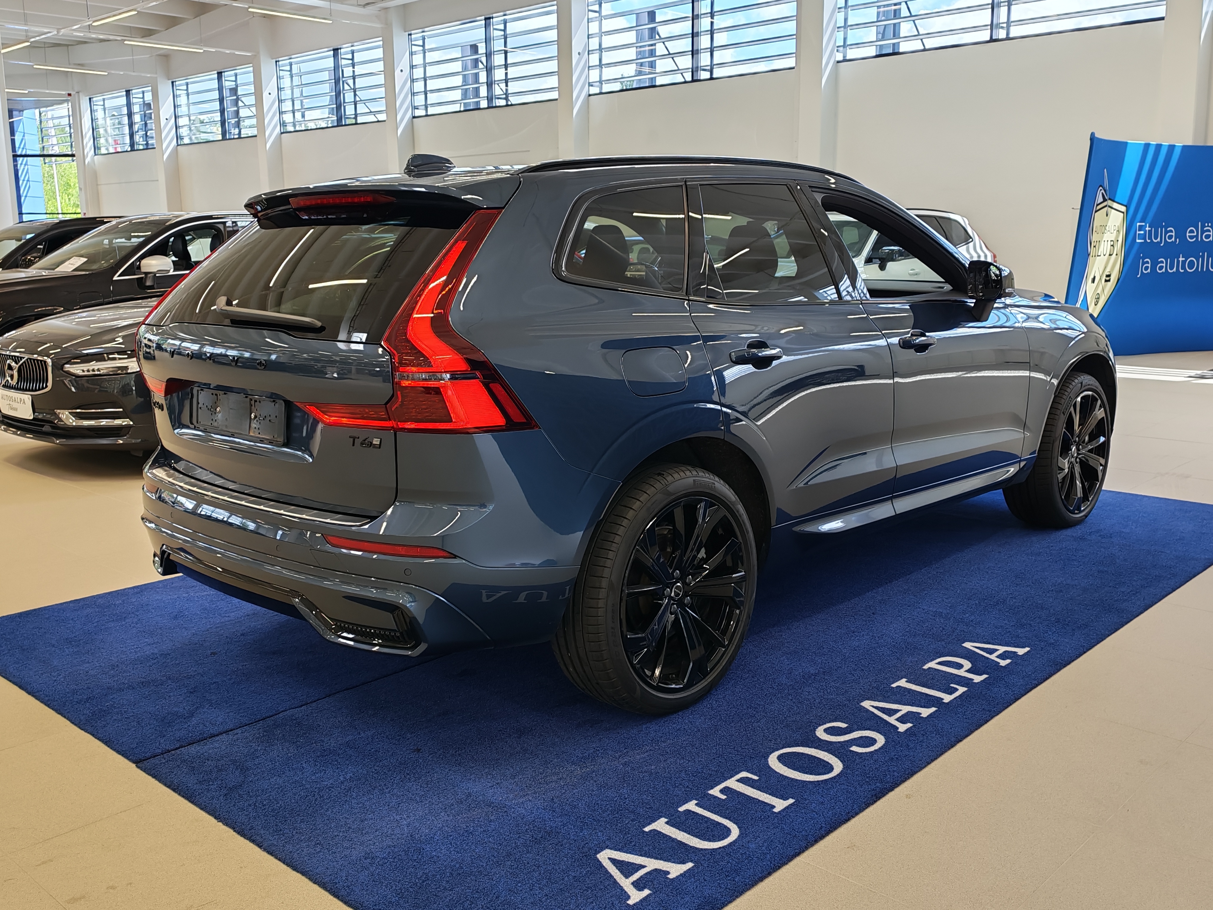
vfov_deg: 41.8
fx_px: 1191
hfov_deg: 54.0
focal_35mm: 34
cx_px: 606
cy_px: 455
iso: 100
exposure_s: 1/100
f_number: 1.9
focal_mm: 6.12
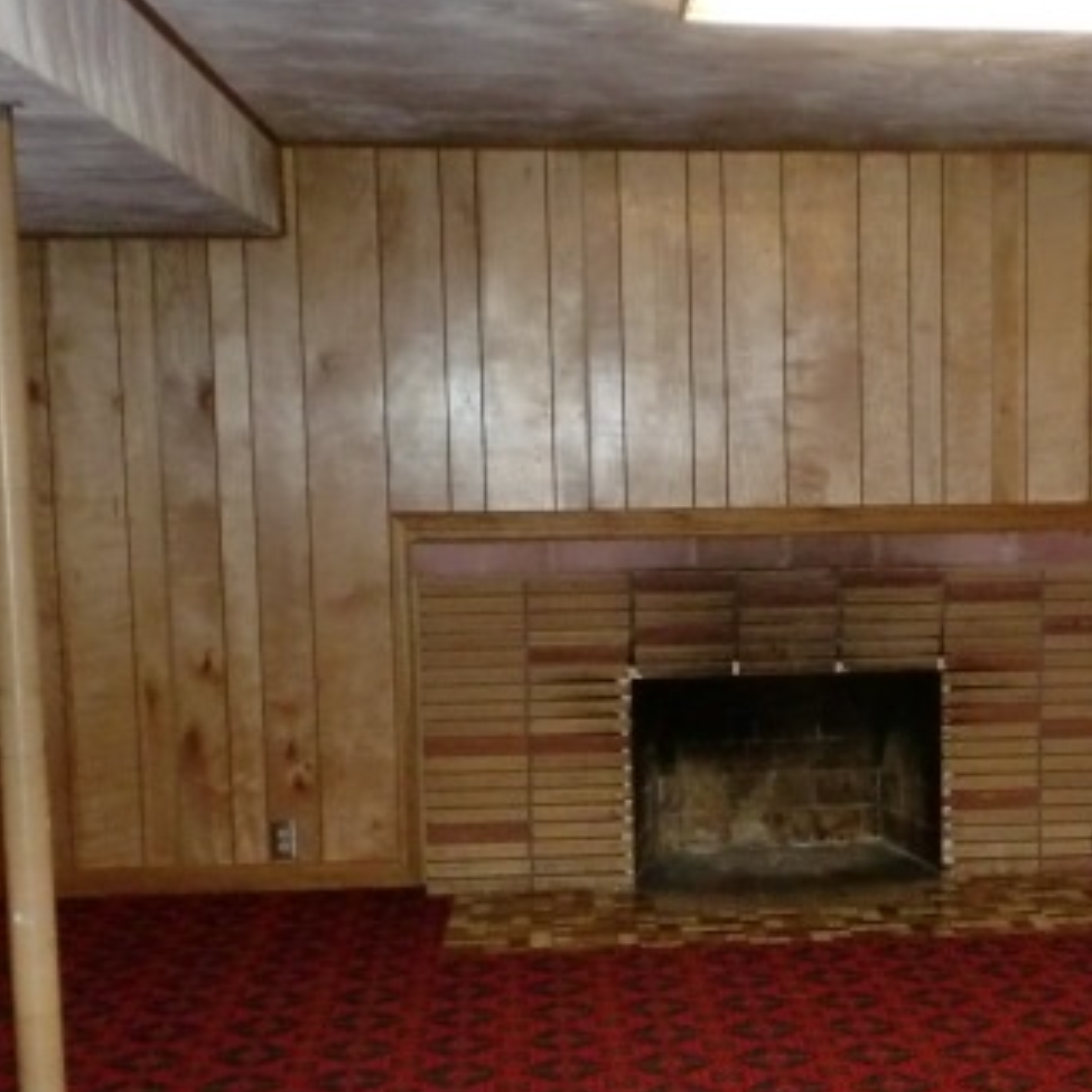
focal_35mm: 61
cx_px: 830
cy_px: 679
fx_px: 2177
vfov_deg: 28.1
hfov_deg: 27.7
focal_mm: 6.3
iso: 400
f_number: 3.1
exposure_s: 1/60
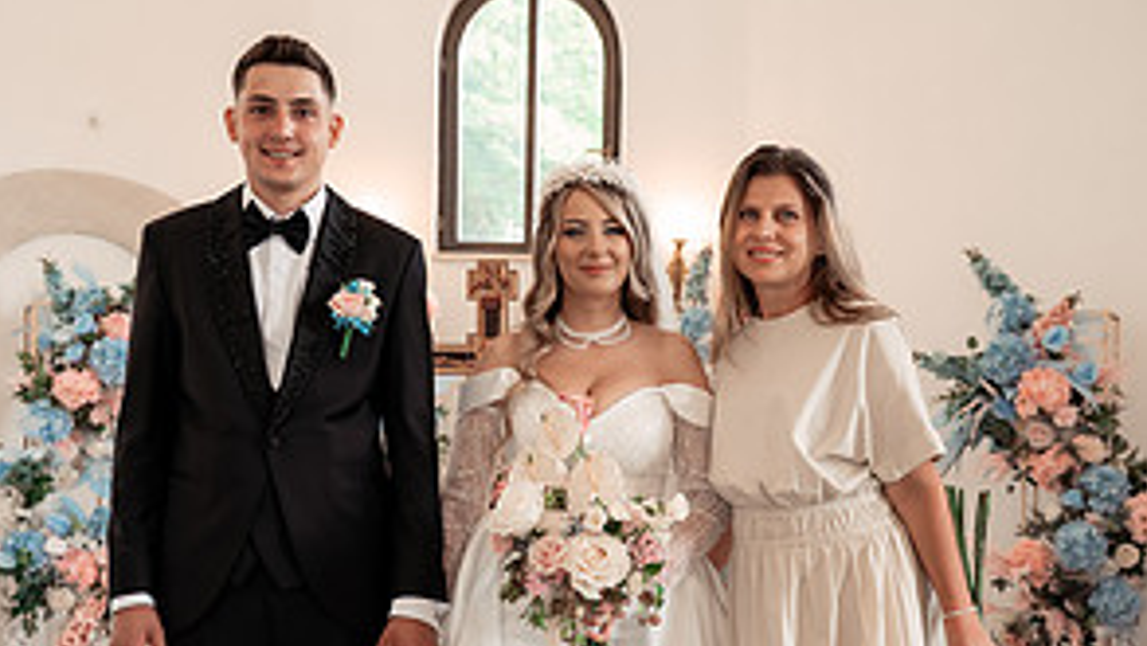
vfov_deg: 26.3
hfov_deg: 45.5
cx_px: 566
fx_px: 1369
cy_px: 466
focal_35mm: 45
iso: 1600
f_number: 3.5
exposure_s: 1/200
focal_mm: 28
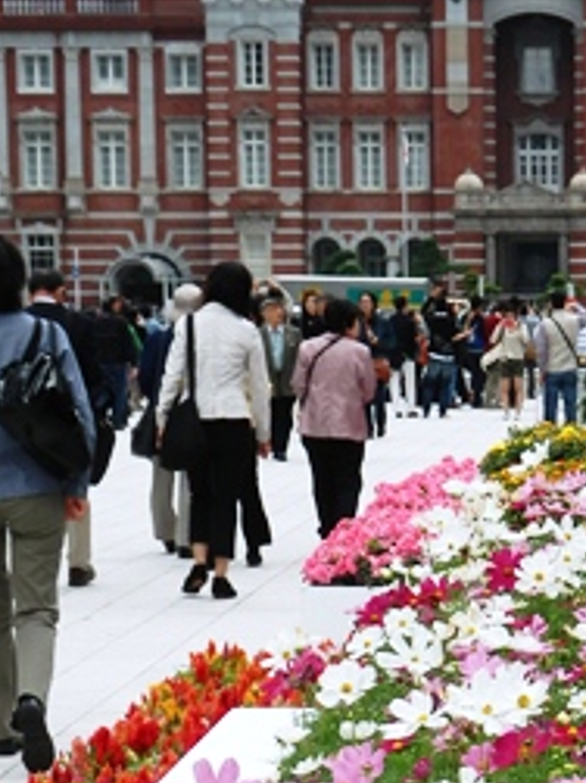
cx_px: 708
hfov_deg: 9.6
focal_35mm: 153
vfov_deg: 12.8
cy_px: 727
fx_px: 3456
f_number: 4.2
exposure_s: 1/320
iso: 80
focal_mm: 10.8
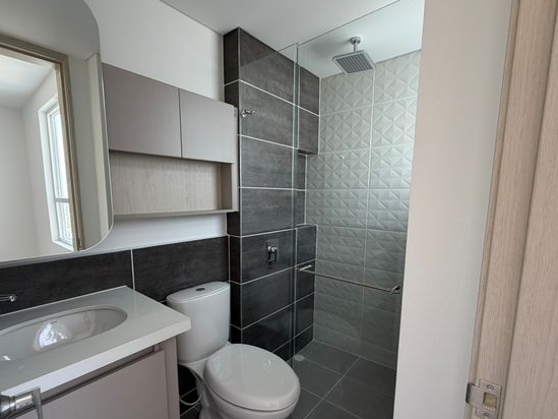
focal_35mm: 17
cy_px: 233
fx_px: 274
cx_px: 275
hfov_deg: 91.0
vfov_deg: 74.5
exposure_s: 1/121
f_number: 2.2
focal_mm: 2.22
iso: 125
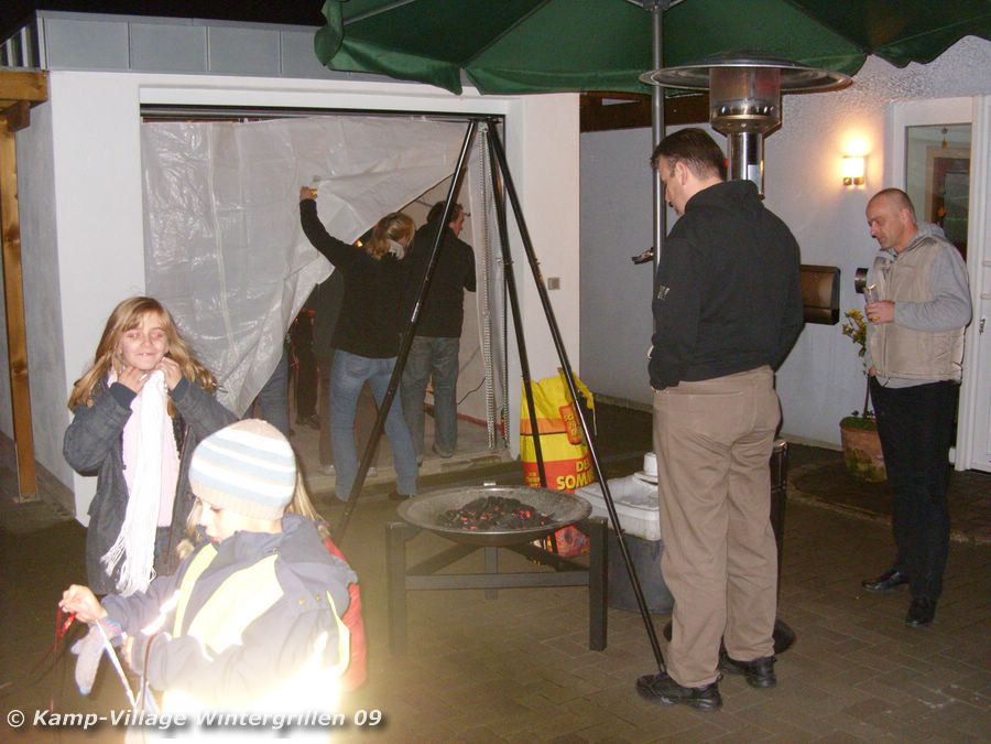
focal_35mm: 38
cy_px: 372
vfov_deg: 37.7
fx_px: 1088
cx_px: 496
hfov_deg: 49.0
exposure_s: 1/30
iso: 400
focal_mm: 6.3
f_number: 2.8
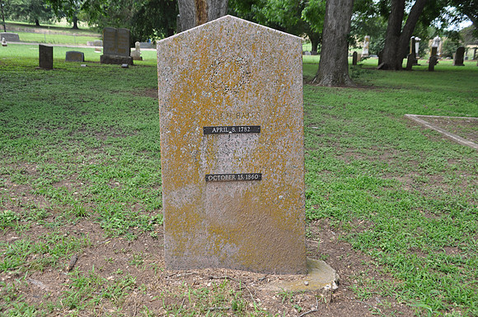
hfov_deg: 46.5
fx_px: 557
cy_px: 158
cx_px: 239
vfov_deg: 31.8
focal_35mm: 42
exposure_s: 1/125
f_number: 5.6
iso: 280
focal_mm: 28
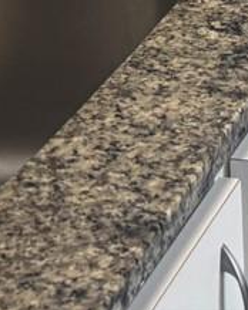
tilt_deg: -5.3
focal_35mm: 172
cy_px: -536
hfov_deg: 8.6
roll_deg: +2.0
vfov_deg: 9.4
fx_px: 1580
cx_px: 475
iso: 125
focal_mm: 6.76
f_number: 1.78
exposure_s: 1/120
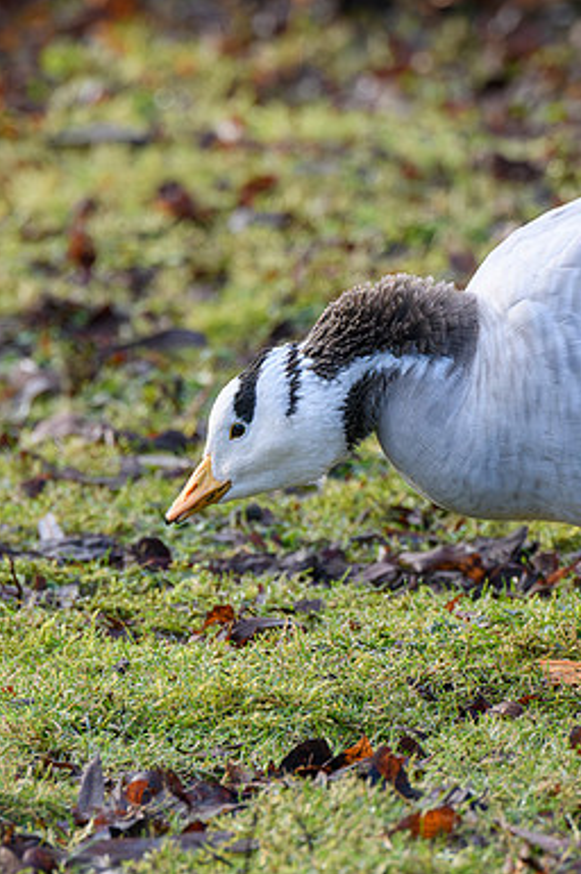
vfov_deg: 2.5
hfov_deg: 1.7
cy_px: 365
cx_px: 548
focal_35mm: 830
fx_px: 20128
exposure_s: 1/1250
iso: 3200
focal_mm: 400
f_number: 8
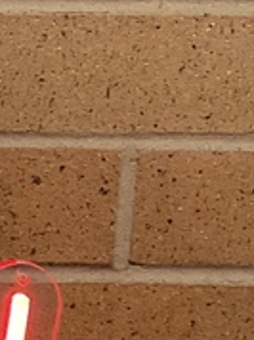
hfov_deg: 8.0
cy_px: 134
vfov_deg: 11.8
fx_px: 1638
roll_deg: -1.2
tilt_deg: -14.6
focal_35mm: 167
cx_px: -420
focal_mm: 3
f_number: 1.8
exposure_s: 1/60
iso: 160
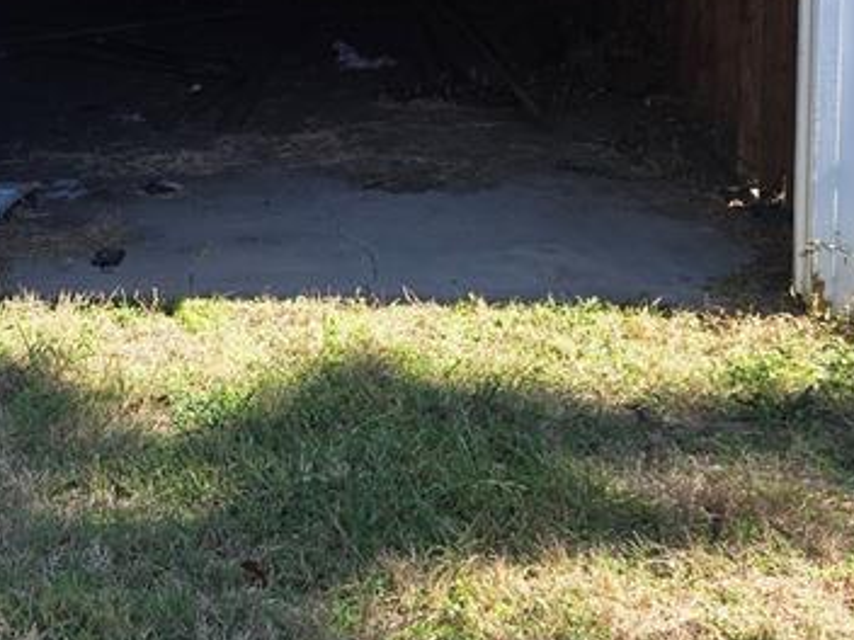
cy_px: -34
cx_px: 184
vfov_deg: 21.0
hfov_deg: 28.4
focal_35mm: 67
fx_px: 1653
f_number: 1.8
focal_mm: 5.4
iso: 80
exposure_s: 1/876
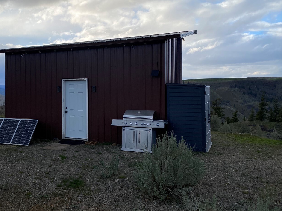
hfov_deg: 53.1
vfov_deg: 41.7
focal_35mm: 34
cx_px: 99
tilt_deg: -0.9
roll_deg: +0.2
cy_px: 93
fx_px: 277
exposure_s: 1/1053
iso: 32
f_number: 1.8
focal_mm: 4.25
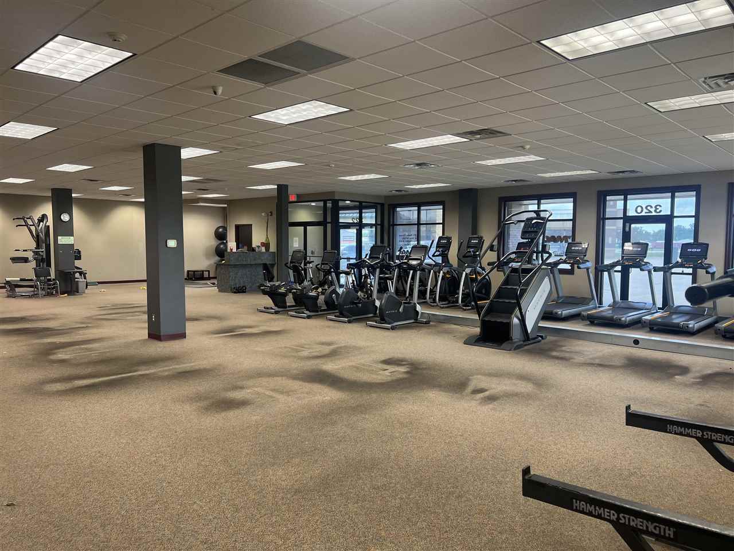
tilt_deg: -4.3
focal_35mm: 26
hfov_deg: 67.3
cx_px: 367
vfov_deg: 53.1
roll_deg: +0.0
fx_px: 551
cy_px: 276
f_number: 1.5
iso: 80
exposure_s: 1/60
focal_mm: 5.7
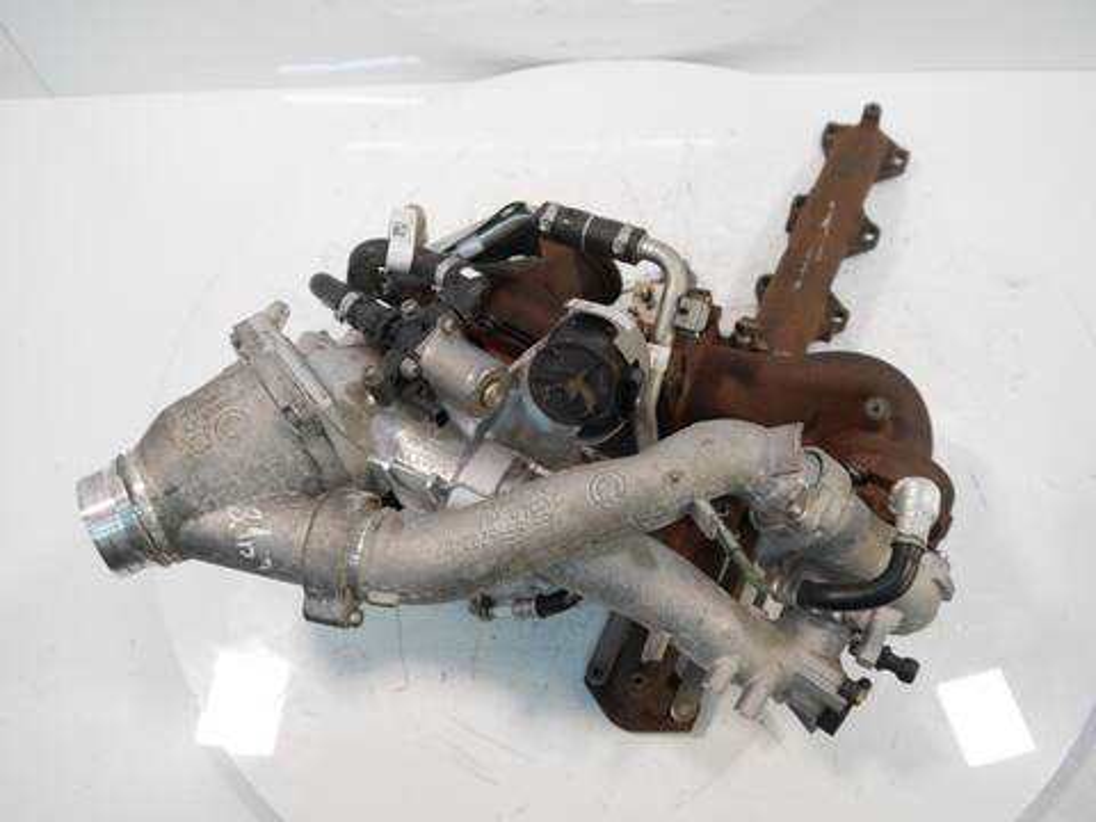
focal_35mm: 28
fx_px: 887
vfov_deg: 49.7
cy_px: 411
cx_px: 548
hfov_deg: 63.4
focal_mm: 14
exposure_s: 1/60
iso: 500
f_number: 3.5
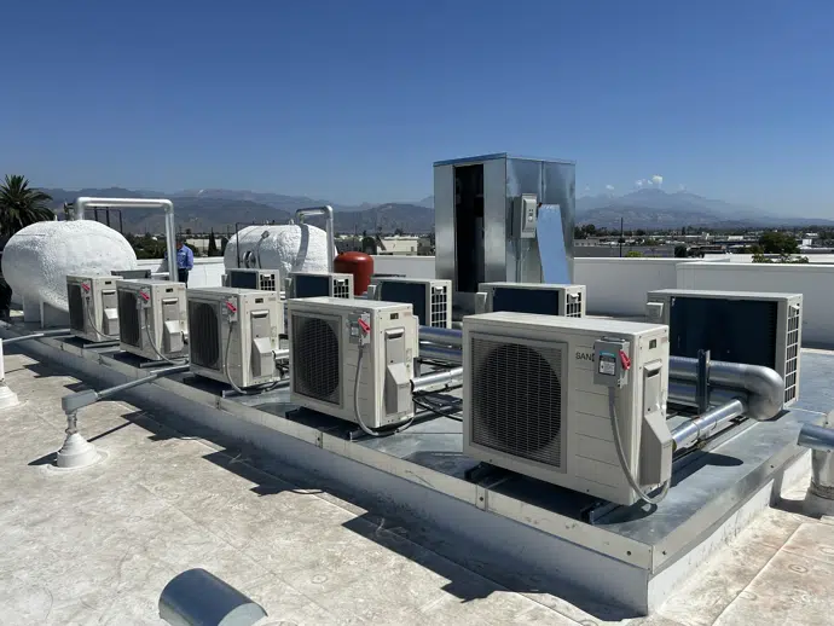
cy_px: 313
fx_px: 627
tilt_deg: -7.0
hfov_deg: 67.3
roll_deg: +0.3
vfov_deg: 53.1
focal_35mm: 26
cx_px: 417
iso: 50
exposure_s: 1/8696
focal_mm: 5.7
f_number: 1.5
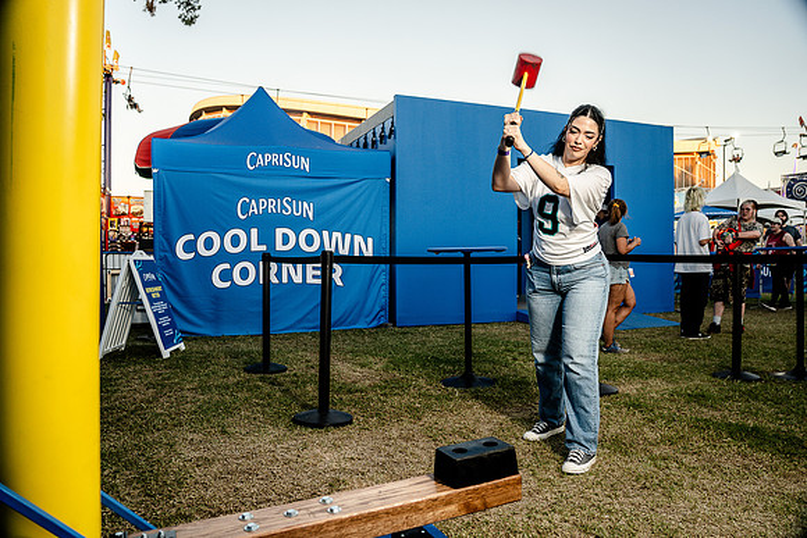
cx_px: 404
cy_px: 269
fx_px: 561
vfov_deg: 51.3
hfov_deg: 71.5
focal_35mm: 25
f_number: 4
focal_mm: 25
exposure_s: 1/200
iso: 400
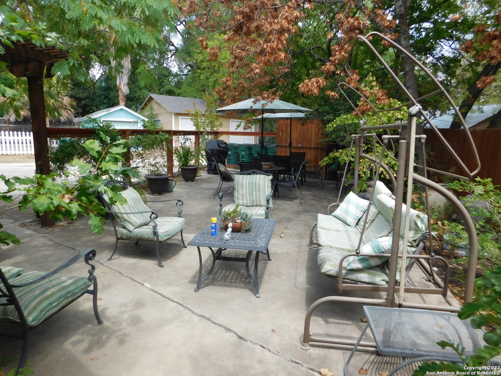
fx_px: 333
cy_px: 188
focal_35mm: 23
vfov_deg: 58.9
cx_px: 250
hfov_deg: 73.9
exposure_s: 1/640
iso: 125
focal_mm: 4
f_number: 3
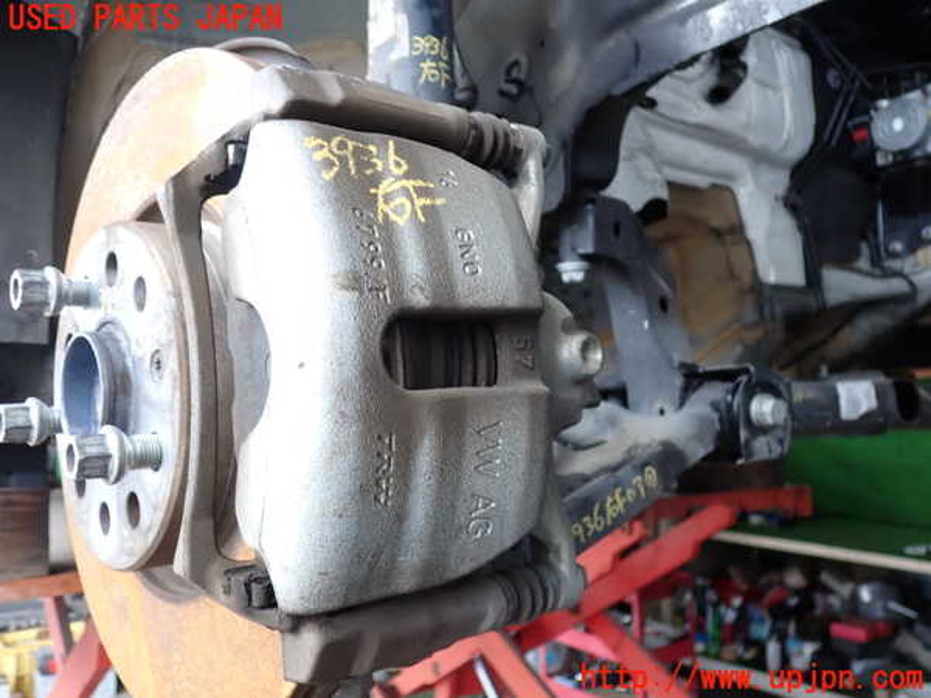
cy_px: 349
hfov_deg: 60.0
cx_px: 466
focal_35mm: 30
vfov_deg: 46.8
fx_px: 807
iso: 125
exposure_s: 1/60
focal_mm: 5.4
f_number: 2.3
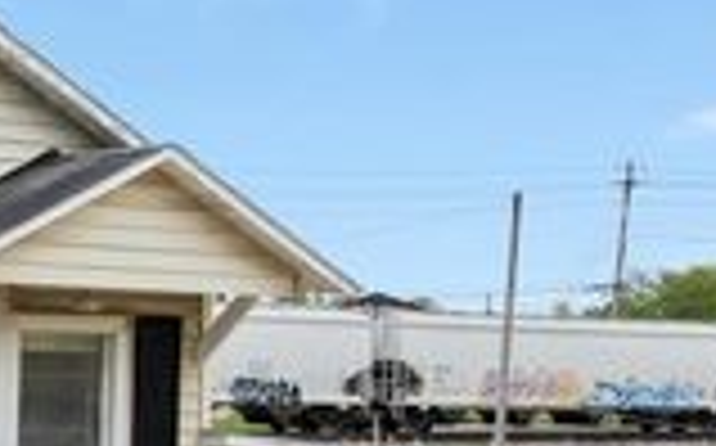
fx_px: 1559
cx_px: -333
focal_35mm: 80
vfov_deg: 16.2
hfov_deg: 21.9
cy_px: 331
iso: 110
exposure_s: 1/1250
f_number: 2.8
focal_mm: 4.39
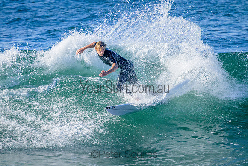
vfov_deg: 1.7
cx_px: 124
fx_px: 5512
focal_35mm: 800
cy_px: 83
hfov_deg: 2.6
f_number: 11
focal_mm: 800
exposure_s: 1/2000
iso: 1250
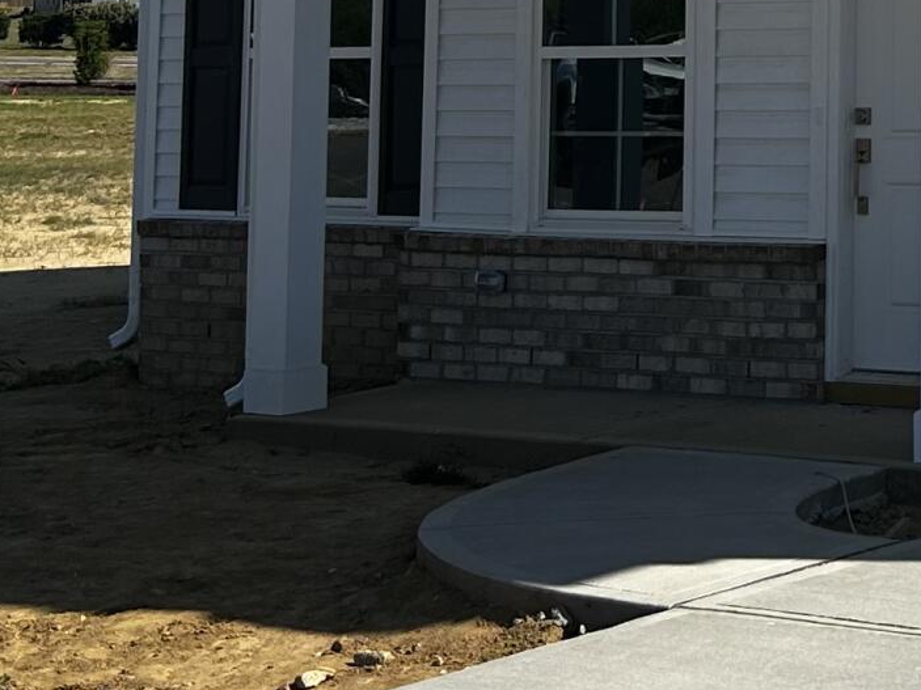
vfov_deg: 12.8
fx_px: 2953
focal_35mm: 111
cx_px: 1212
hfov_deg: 16.7
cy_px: -263
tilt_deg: +7.2
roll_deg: +1.4
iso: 50
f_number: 1.5
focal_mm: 5.7
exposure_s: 1/5319
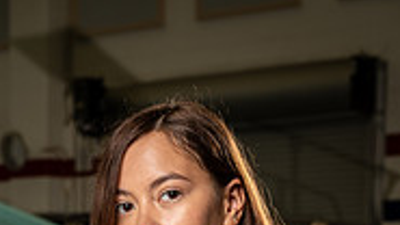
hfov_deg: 14.5
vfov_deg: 7.8
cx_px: 117
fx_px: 1570
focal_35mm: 148
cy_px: 485
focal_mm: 58
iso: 320
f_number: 5.6
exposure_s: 1/250
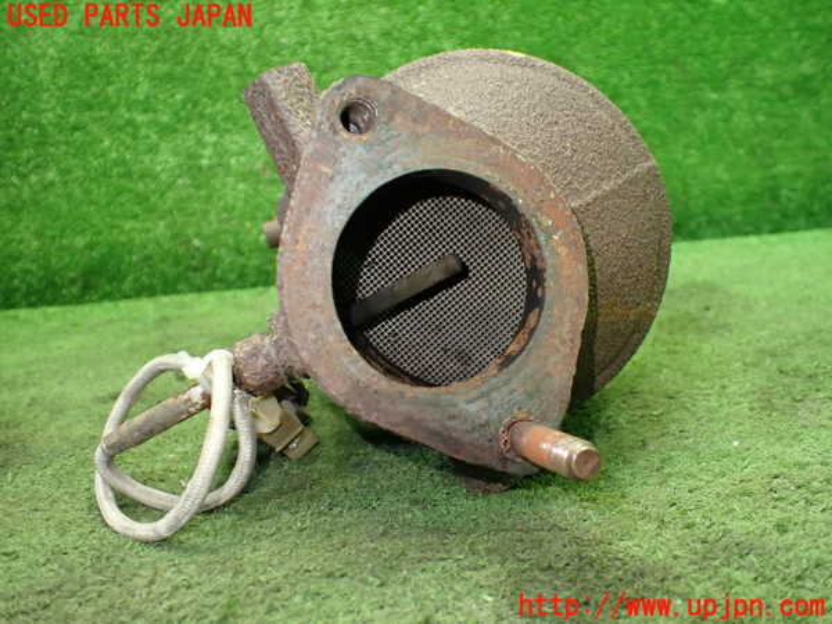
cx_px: 416
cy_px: 312
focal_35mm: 30
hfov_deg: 60.0
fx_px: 721
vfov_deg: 46.8
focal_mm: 5.4
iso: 800
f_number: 2.3
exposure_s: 1/100
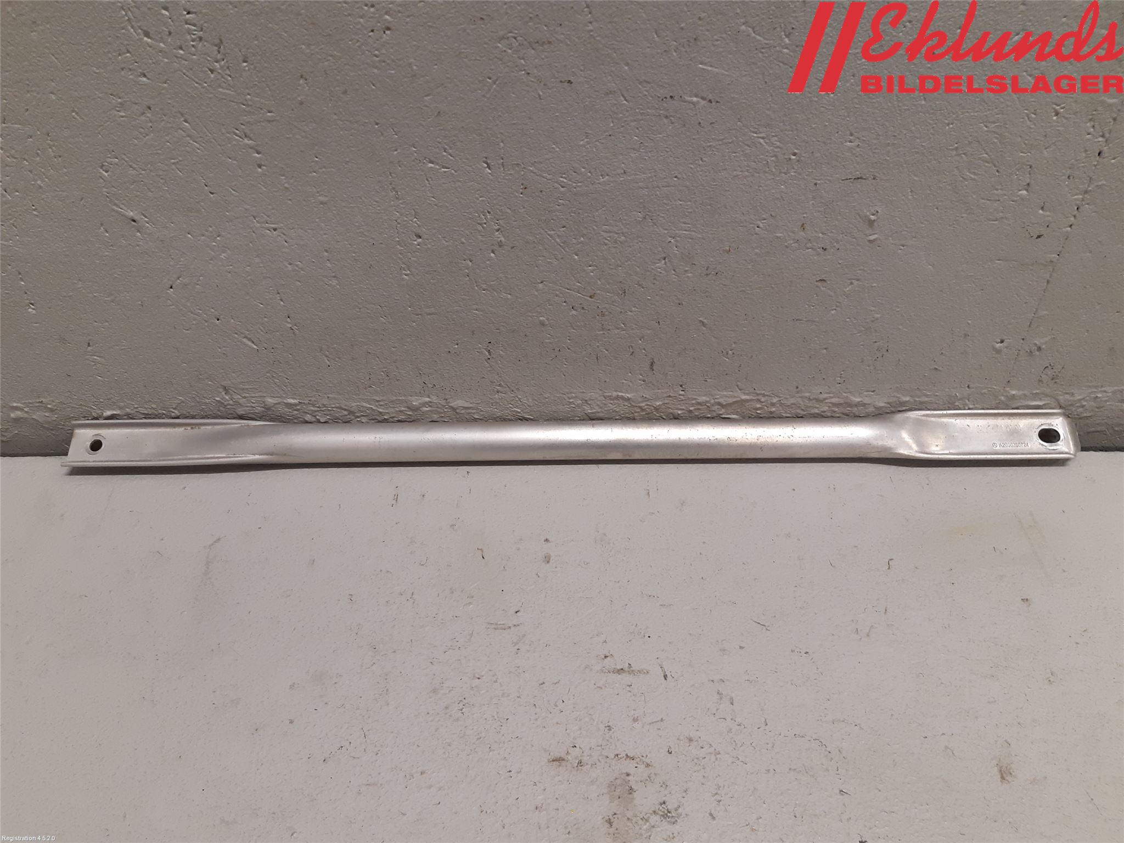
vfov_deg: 53.1
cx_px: 562
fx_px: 844
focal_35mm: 26
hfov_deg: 67.3
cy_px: 422
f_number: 1.7
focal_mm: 3.93
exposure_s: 1/50
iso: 125
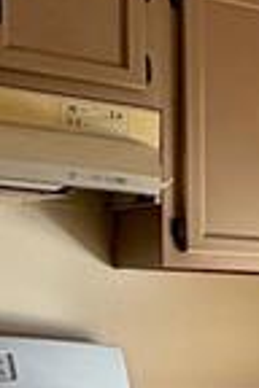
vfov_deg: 18.3
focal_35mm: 109
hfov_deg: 9.3
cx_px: 831
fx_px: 1176
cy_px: 380
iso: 50
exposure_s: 1/152
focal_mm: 2.22
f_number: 2.2
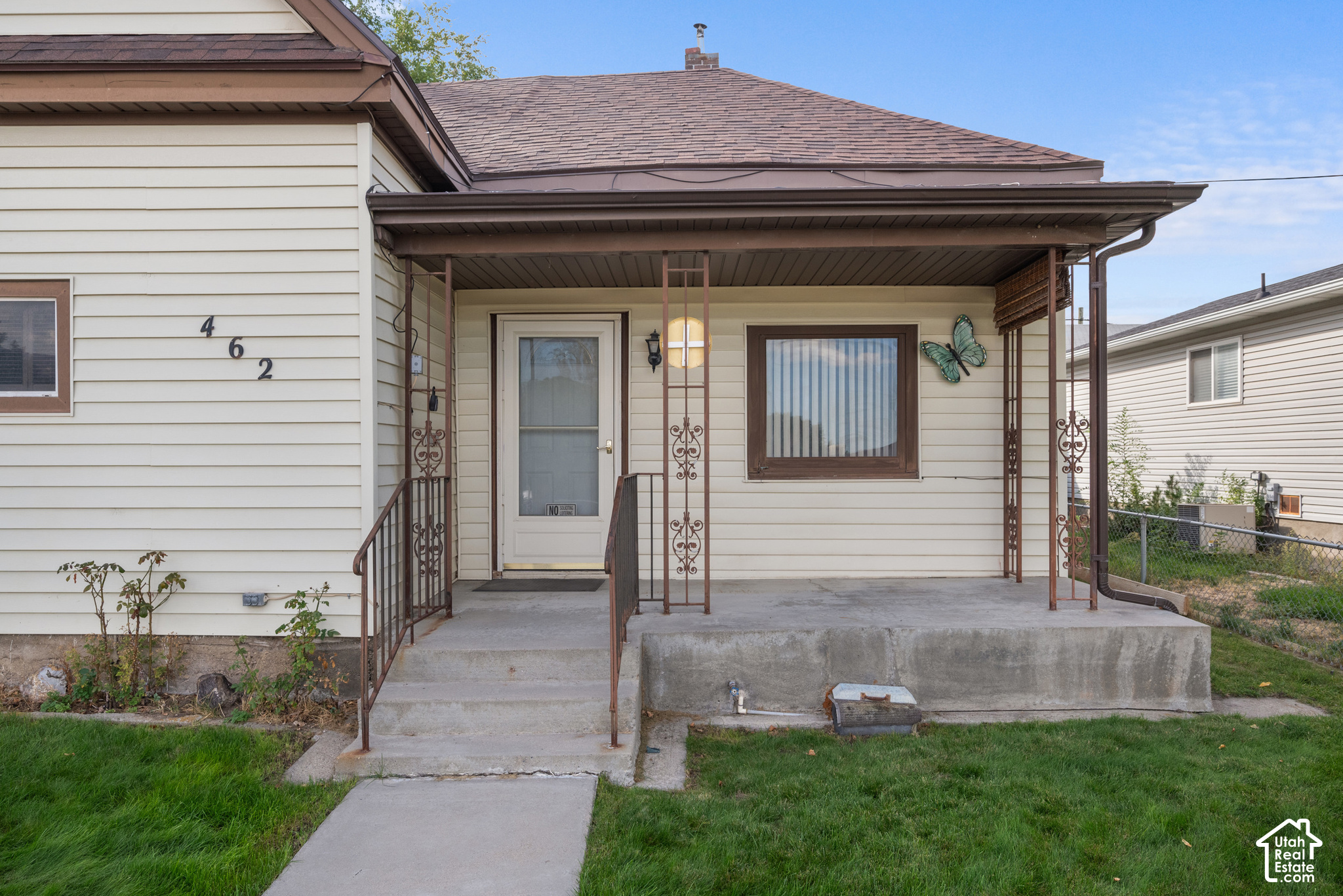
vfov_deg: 58.4
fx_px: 802
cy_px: 448
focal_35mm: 22
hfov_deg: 79.9
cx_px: 672
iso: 800
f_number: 8
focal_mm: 21.5
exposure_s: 1/500
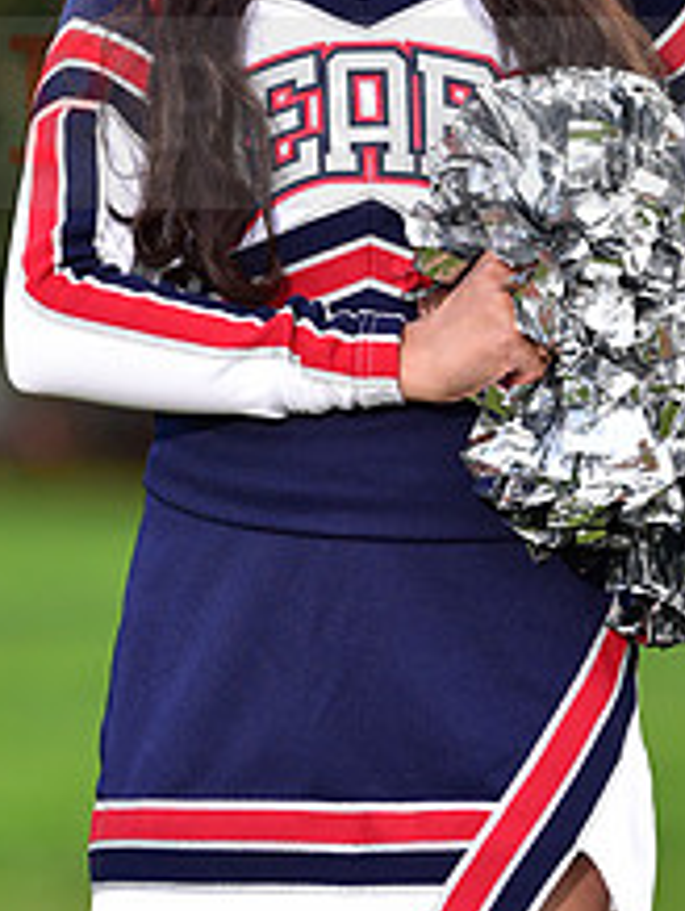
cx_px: 449
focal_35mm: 345
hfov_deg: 4.3
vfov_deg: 5.7
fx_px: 9085
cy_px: 75
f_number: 4
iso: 160
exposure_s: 1/250
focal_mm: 135
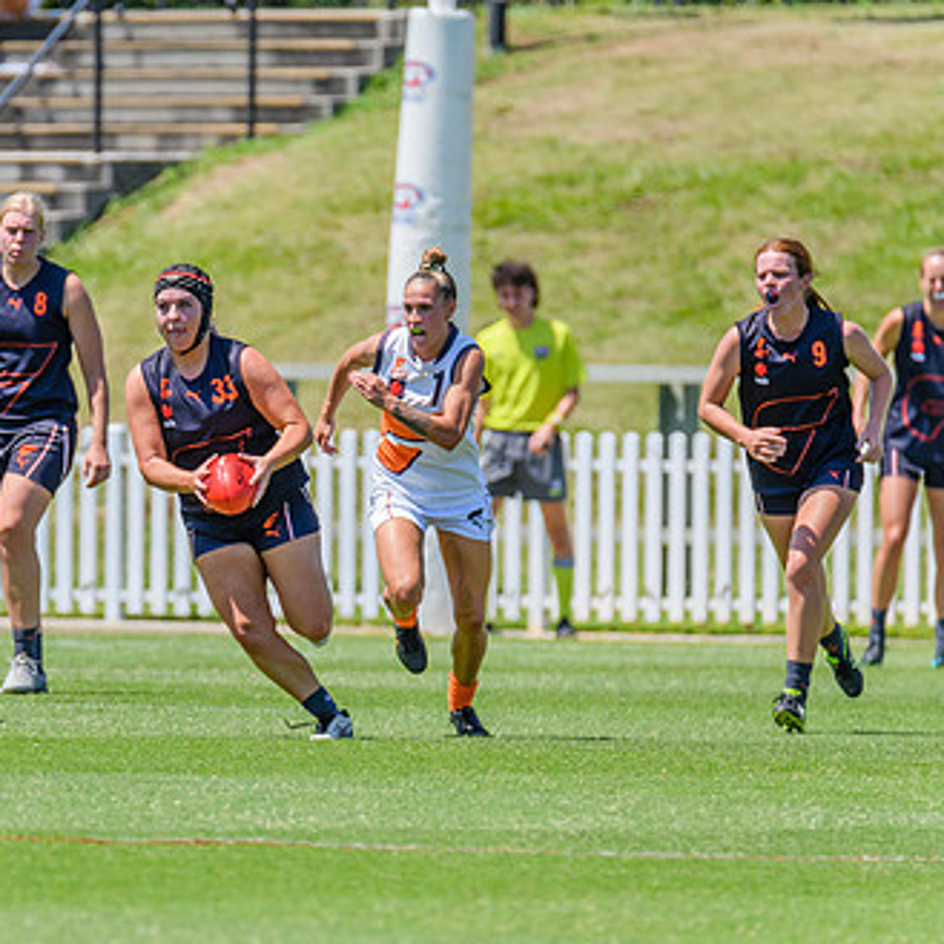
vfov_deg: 2.0
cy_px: 512
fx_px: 26472
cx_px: 221
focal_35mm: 858
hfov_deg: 2.0
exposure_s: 1/1600
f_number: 9
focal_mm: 550
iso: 800
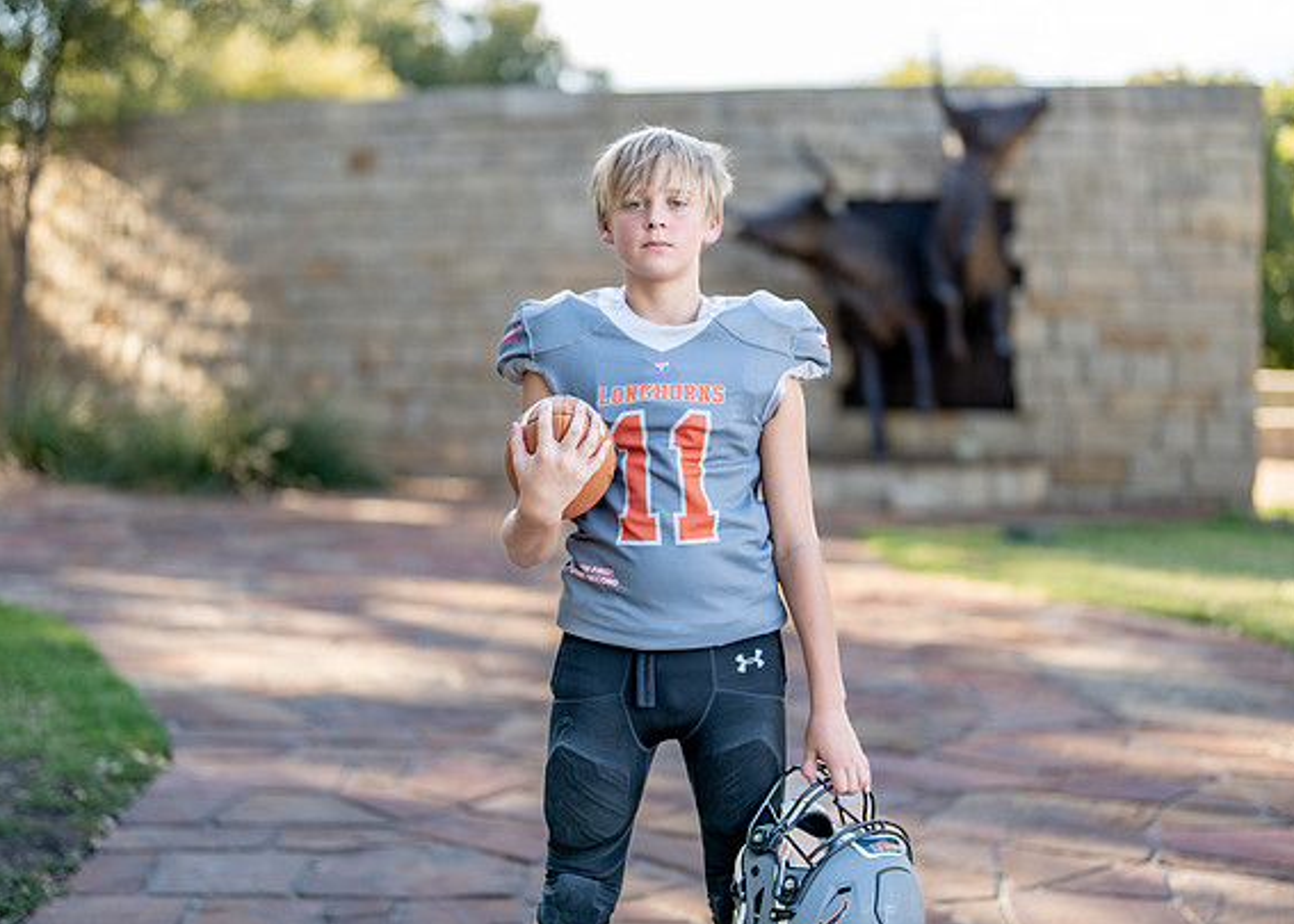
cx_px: 666
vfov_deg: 24.5
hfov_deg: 33.8
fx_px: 2132
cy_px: 437
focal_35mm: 58
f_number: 1.2
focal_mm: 50
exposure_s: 1/1000
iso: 100
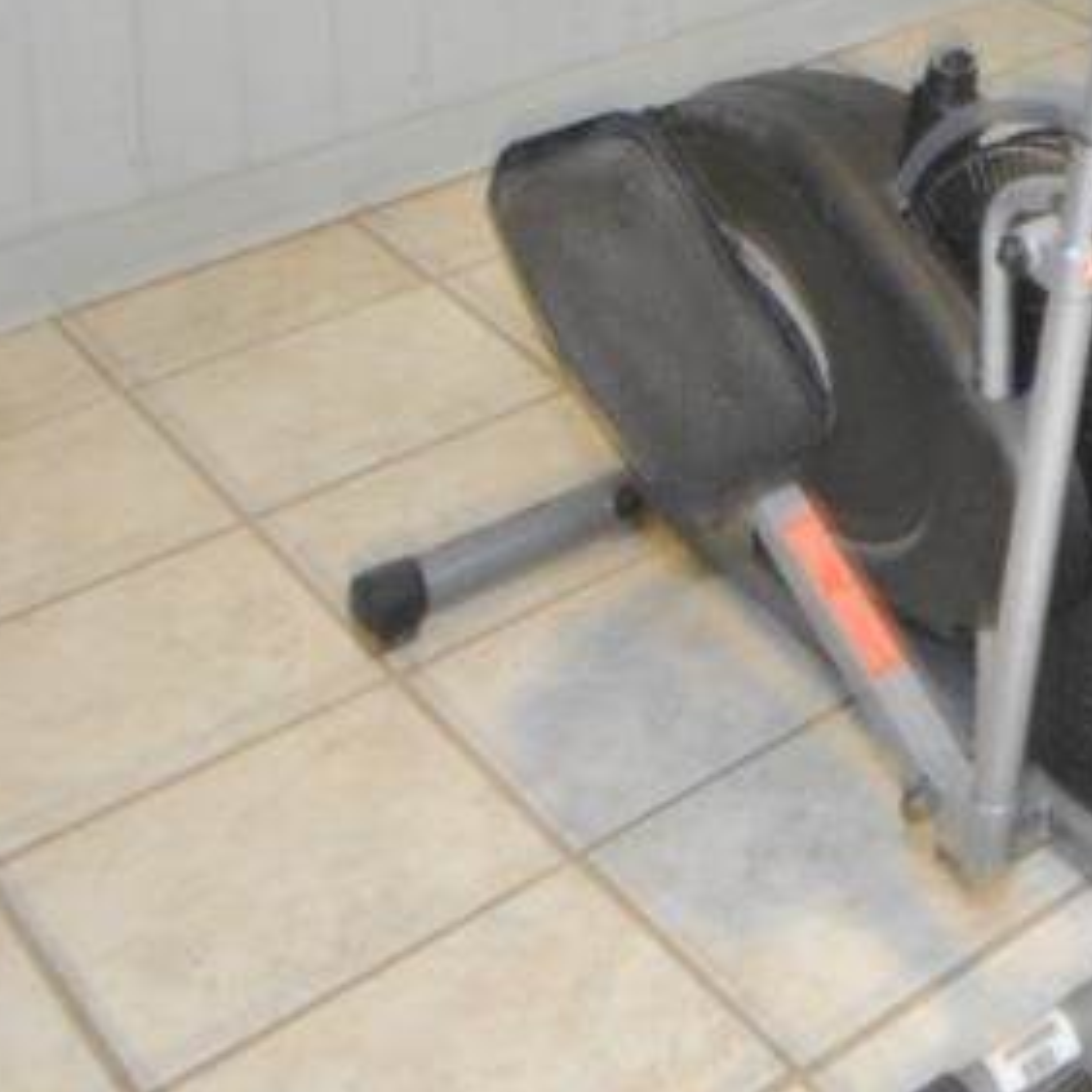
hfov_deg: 21.9
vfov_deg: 20.5
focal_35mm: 68
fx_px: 2427
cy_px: -678
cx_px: 1541
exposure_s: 1/3
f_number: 4
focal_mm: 10
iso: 400
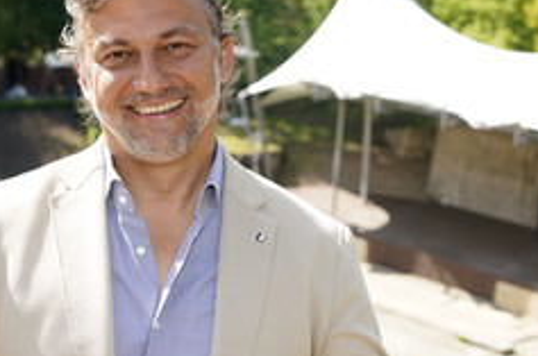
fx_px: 1223
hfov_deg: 24.8
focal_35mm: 82
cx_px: 208
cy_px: 222
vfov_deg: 16.6
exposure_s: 1/250
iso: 100
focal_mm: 43
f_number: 4.5
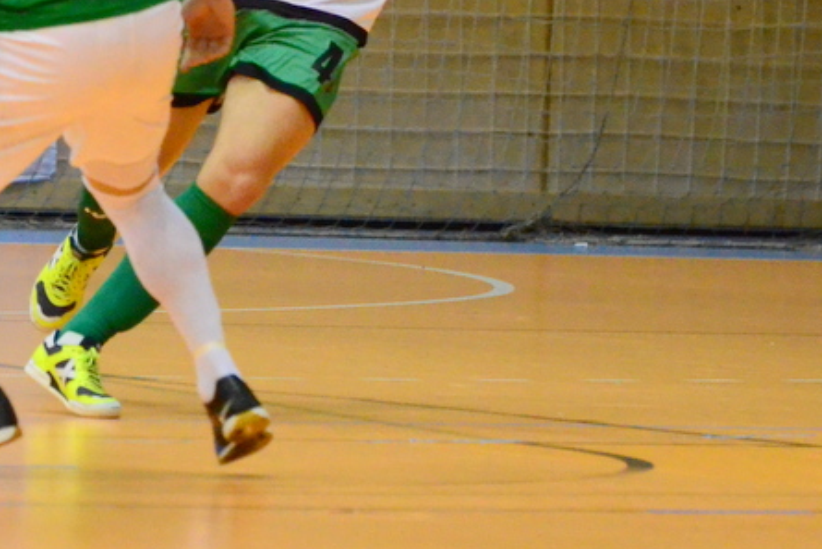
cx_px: 199
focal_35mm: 592
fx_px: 13521
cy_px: 5
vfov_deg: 2.3
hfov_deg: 3.5
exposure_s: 1/800
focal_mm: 195
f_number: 5.3
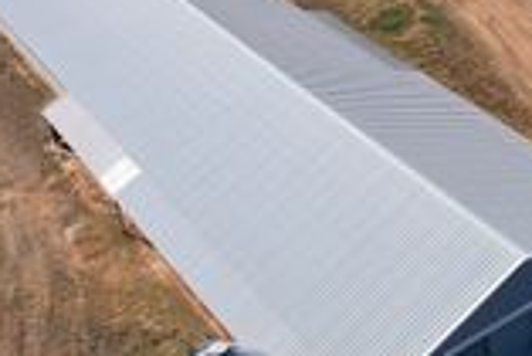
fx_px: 1035
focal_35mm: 70
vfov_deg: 19.2
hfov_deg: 27.2
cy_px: 56
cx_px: 535
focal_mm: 8.38
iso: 120
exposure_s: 1/2000
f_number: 2.8
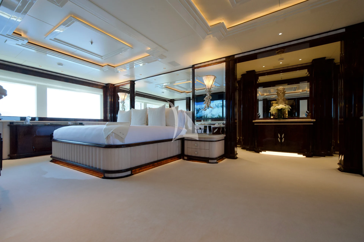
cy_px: 121
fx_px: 152
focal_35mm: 15
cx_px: 182
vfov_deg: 77.3
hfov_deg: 100.4
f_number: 7.1
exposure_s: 1/100
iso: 2500
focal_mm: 15
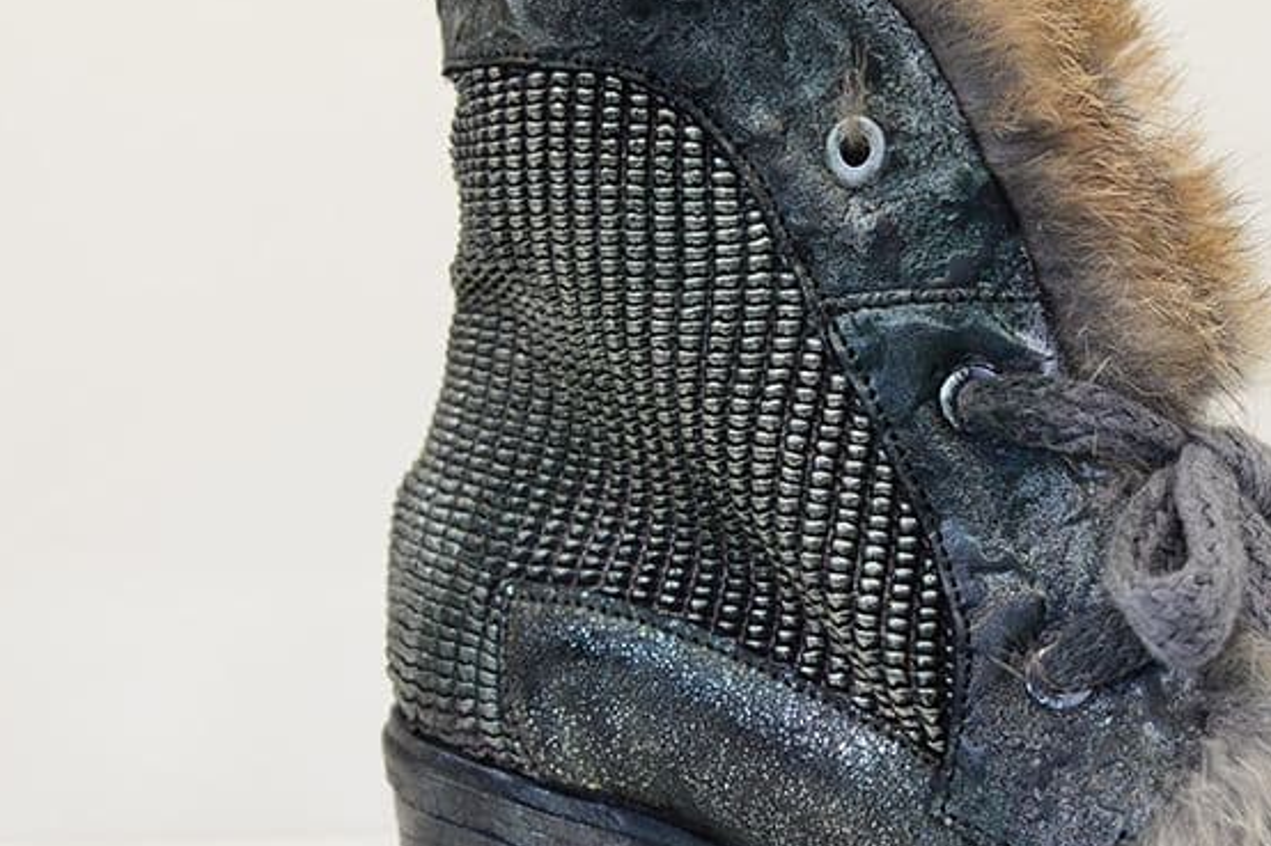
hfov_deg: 25.6
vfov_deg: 17.5
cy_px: 534
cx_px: 987
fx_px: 2753
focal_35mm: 78
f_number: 5.6
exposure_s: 1/200
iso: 640
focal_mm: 36
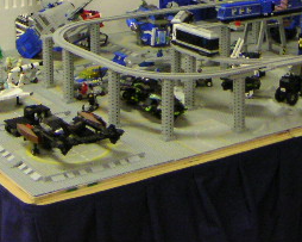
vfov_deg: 16.5
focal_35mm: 91
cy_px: -4
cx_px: 169
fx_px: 813
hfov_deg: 21.0
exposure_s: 1/45
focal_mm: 4.8
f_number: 2.8
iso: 400
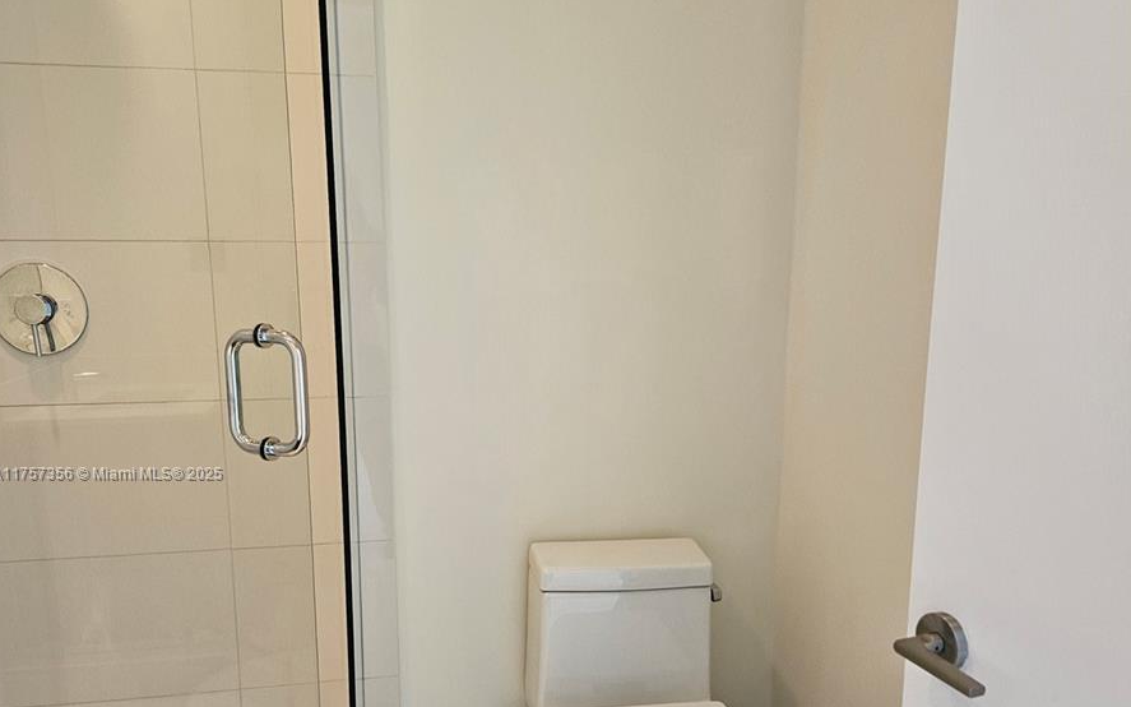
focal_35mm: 33
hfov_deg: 58.2
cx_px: 562
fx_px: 1017
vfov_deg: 37.9
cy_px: 475
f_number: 1.8
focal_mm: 5.4
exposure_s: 1/120
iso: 400
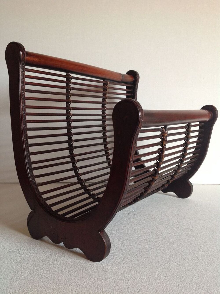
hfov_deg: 40.6
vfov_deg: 52.7
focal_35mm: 35
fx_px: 297
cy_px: 147
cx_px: 110
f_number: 2.4
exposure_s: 1/15
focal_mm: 4.28
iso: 160
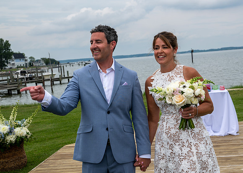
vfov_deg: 24.5
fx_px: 398
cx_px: 147
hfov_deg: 33.8
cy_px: 72
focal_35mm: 58
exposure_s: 1/250
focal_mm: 47
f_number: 8
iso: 80
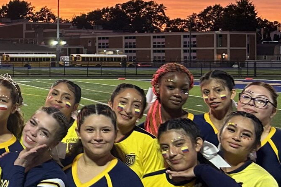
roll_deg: +0.0
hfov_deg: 18.1
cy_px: 47
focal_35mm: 103
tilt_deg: +1.3
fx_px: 804
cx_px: -112
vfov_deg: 13.2
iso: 125
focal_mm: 5.7
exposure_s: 1/101
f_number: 1.5
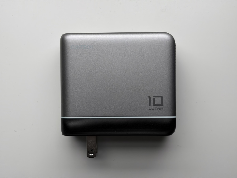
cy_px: 89
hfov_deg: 36.8
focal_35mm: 52
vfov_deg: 28.0
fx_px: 356
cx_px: 118
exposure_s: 1/111
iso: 40
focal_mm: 5.96
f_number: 1.6
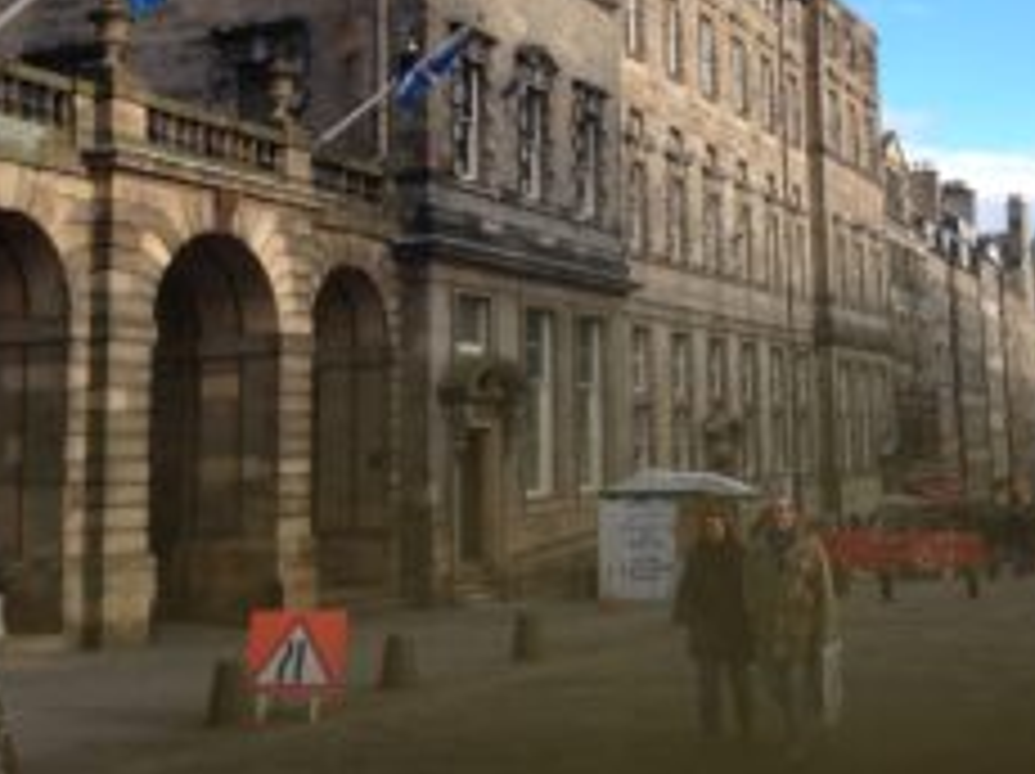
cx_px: 778
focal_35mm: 61
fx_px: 1822
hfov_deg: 31.1
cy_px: 194
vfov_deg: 23.7
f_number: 2.4
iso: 50
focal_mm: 4.28
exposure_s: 1/635
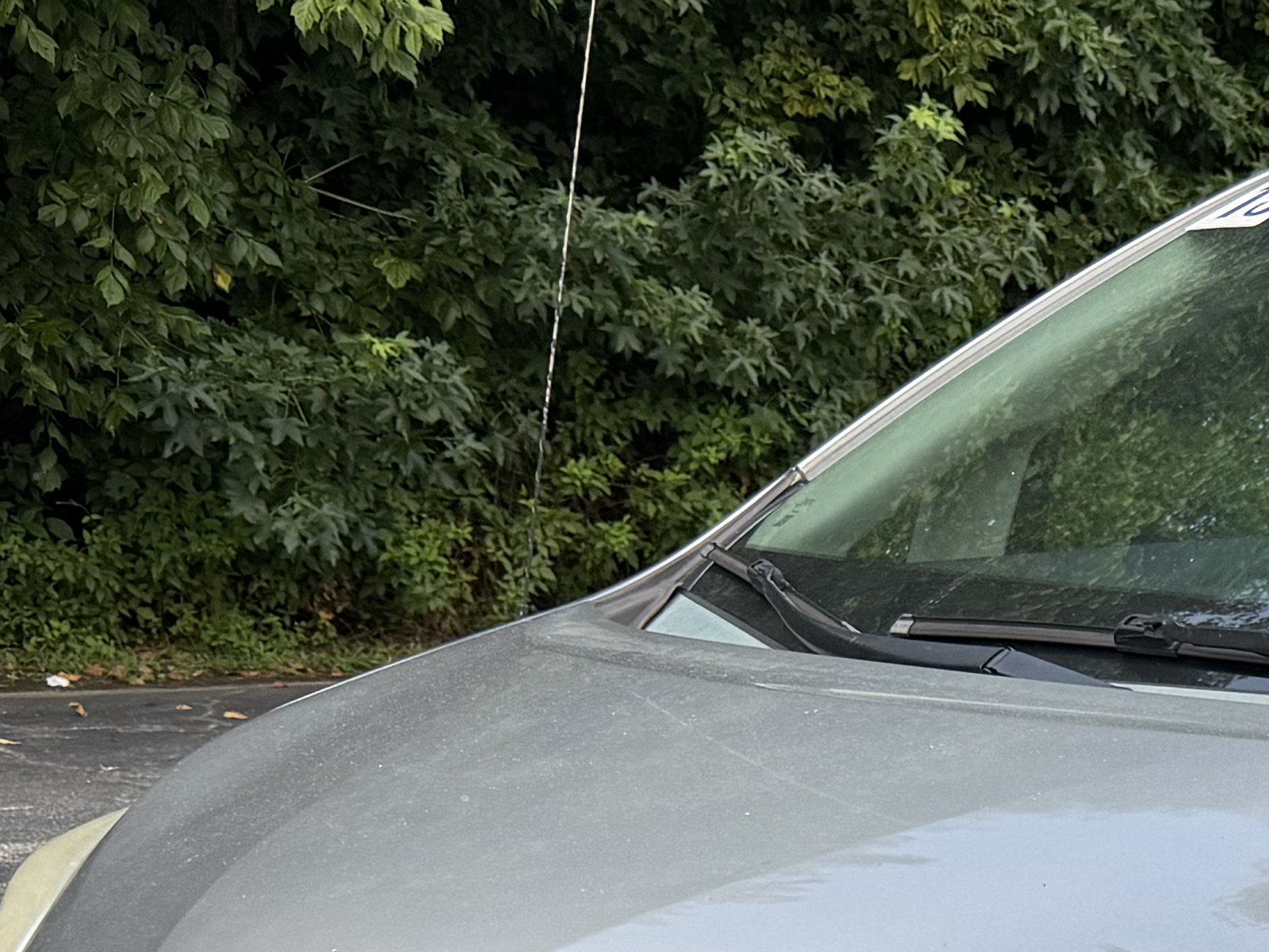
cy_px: 1360
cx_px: 1814
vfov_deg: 15.8
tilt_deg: -16.0
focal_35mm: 87
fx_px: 3189
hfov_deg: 19.9
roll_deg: -4.3
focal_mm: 6.76
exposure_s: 1/1032
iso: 80
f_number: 1.78
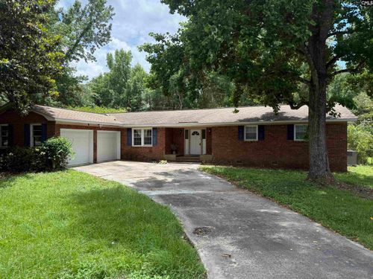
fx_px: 259
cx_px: 186
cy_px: 140
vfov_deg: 56.8
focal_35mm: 24
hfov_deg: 71.6
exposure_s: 1/2525
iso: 80
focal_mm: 6.76
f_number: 1.78
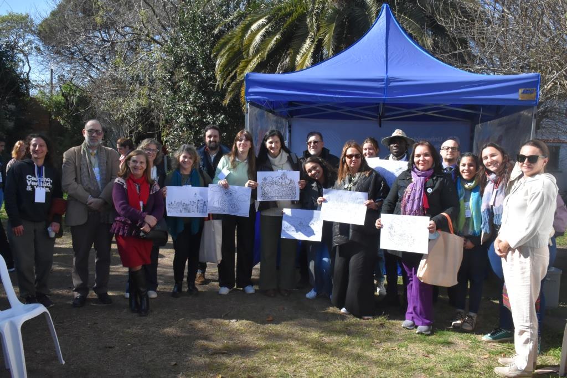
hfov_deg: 61.9
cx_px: 284
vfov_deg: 43.6
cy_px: 189
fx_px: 473
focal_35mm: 30
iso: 1600
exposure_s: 1/800
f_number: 14
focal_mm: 20
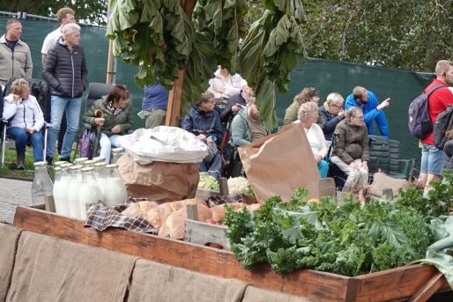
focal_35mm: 178
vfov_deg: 7.7
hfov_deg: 11.3
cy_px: 188
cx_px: 546
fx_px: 2240
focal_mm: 22.46
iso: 100
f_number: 4
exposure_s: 1/160
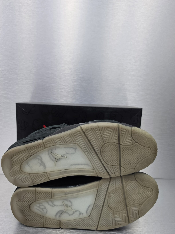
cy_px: 133
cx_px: 83
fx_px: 189
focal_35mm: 28
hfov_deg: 49.7
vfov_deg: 63.2
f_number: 1.4
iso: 125
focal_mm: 6.5
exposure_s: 1/100
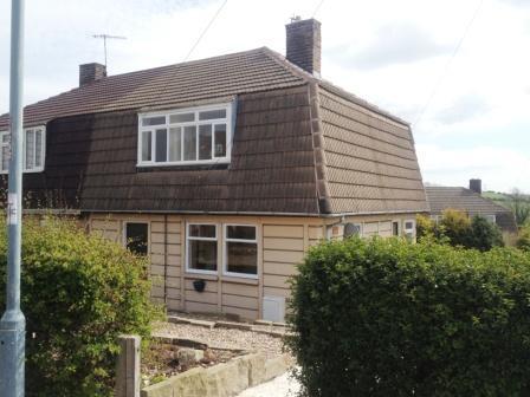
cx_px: 265
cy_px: 198
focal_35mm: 35
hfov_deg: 52.6
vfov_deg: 40.7
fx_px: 536
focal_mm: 4.28
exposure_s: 1/1381
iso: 50
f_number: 2.4
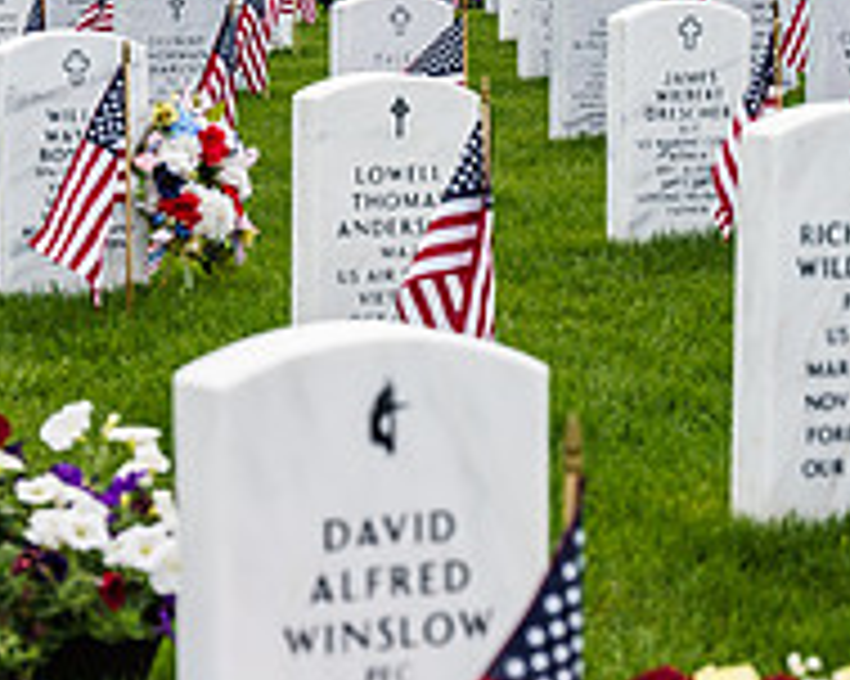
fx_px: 3696
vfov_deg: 10.5
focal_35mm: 147
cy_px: 407
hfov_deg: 13.1
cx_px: 397
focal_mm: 49.9
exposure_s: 1/1600
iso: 200
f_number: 4
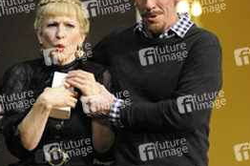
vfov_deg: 2.7
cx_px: 81
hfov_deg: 4.0
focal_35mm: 517
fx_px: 3586
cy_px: 78
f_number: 5.6
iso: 6400
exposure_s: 1/400
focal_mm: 300
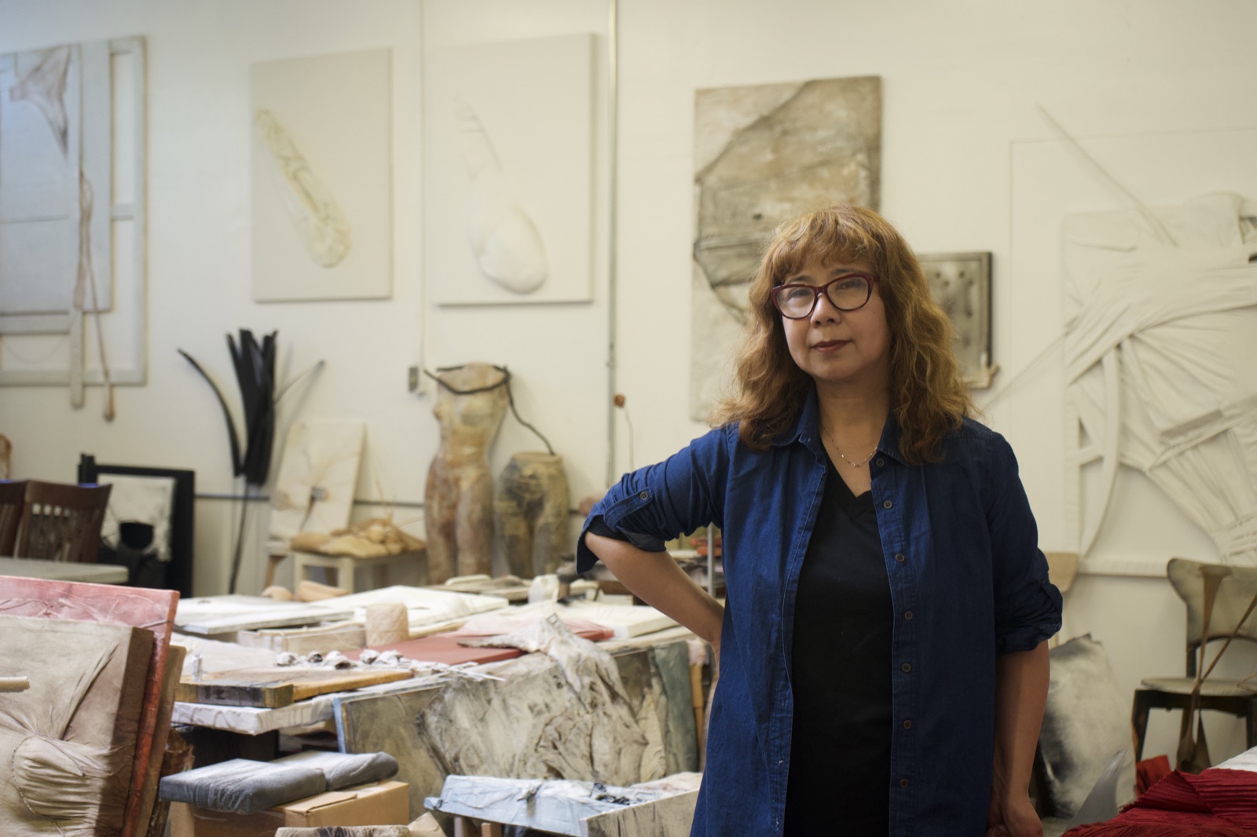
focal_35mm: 57
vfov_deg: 23.8
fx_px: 1990
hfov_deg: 35.1
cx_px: 628
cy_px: 418
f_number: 5
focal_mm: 57
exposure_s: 1/160
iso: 2000
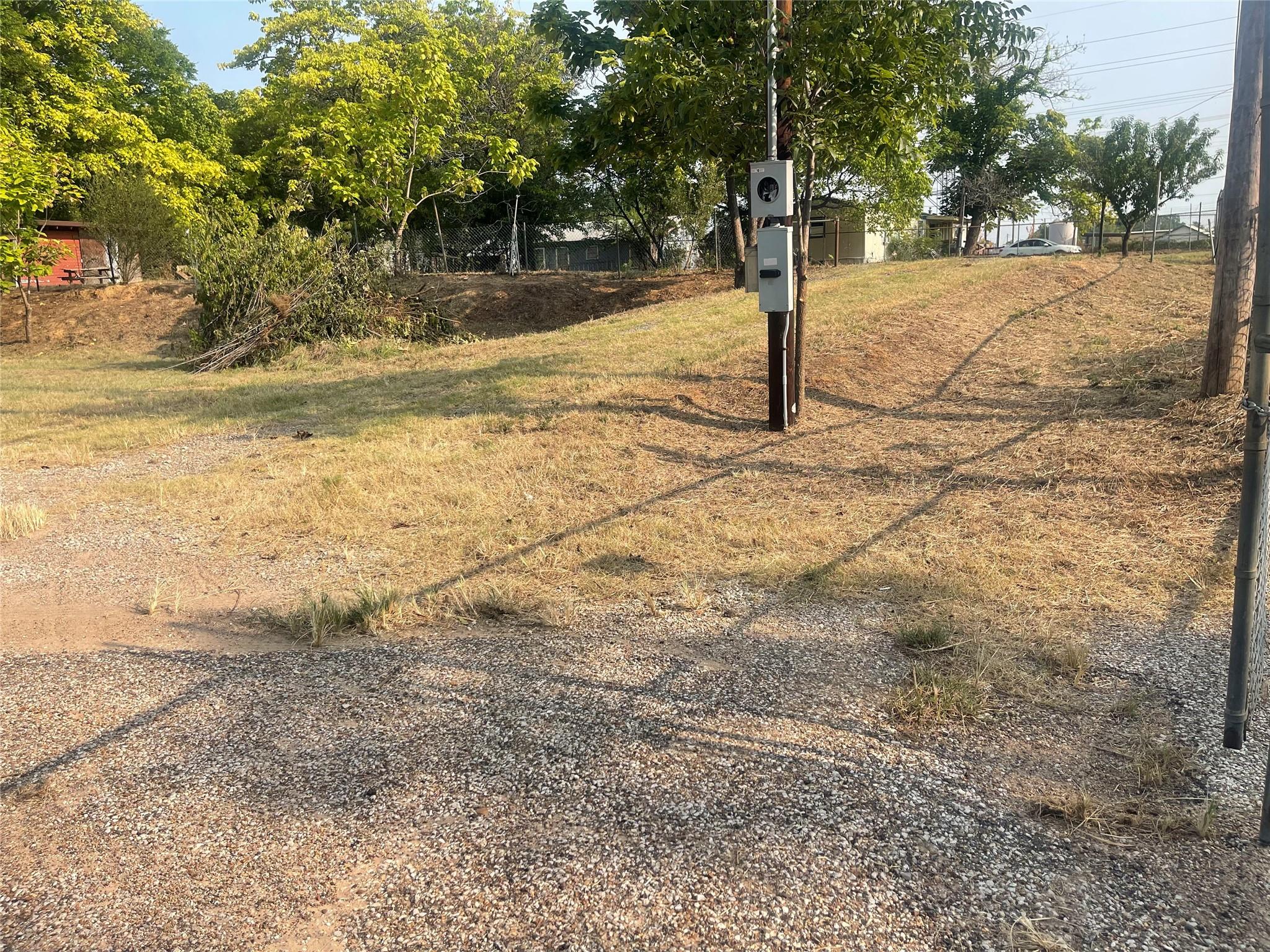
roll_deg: +0.1
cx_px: 635
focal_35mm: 25
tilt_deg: -11.4
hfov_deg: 69.4
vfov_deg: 54.9
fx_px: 917
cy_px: 476
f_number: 1.6
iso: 32
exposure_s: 1/1821
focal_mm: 5.1
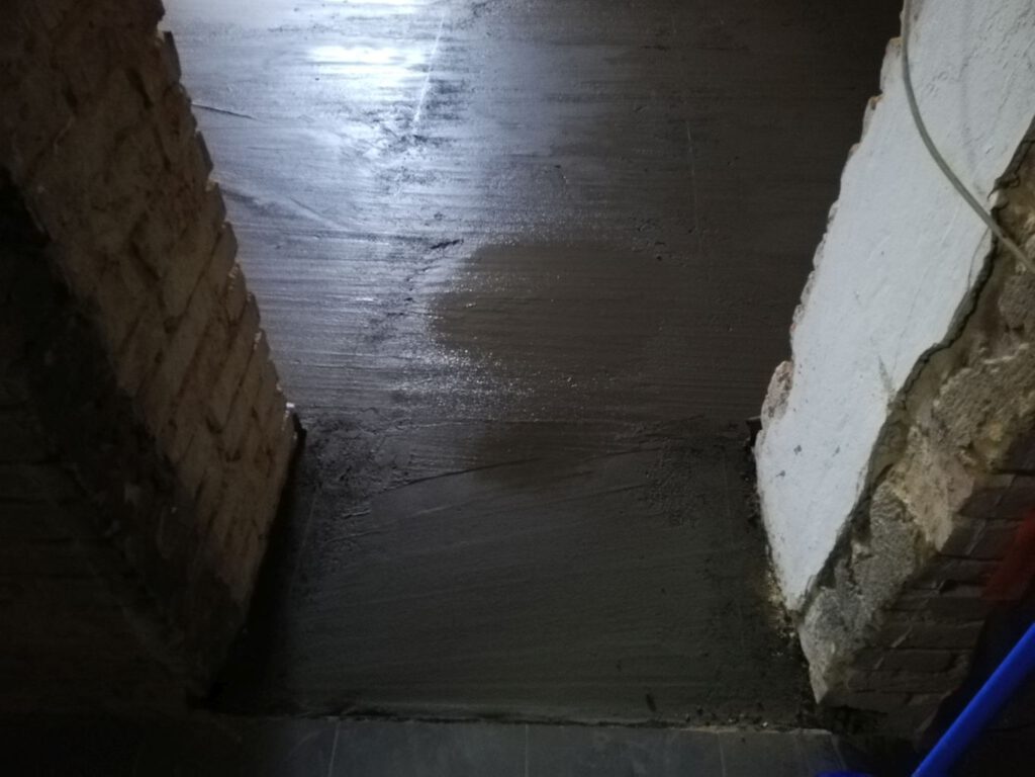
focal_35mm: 26
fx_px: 777
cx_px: 518
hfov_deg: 67.3
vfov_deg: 53.1
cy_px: 388
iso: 1000
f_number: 2.2
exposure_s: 1/16.7
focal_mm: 3.81
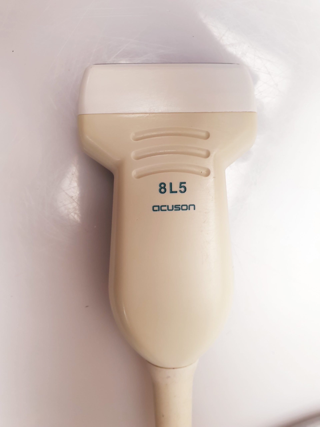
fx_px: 320
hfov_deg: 53.1
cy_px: 214
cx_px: 160
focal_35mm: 26
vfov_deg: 67.3
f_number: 2.4
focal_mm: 4.3
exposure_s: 1/50
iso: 100
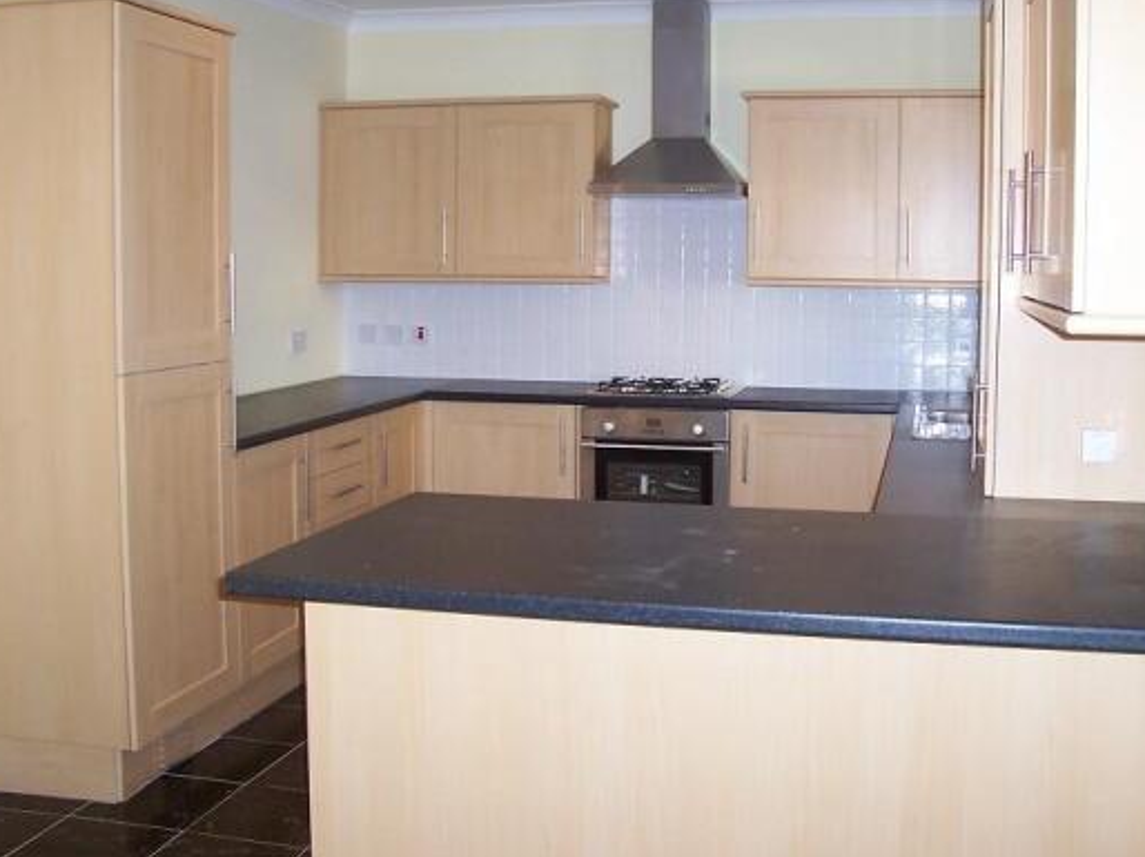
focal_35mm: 42
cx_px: 618
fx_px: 1389
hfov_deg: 44.8
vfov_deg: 34.3
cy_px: 402
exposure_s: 1/60
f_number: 2.8
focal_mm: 5.6
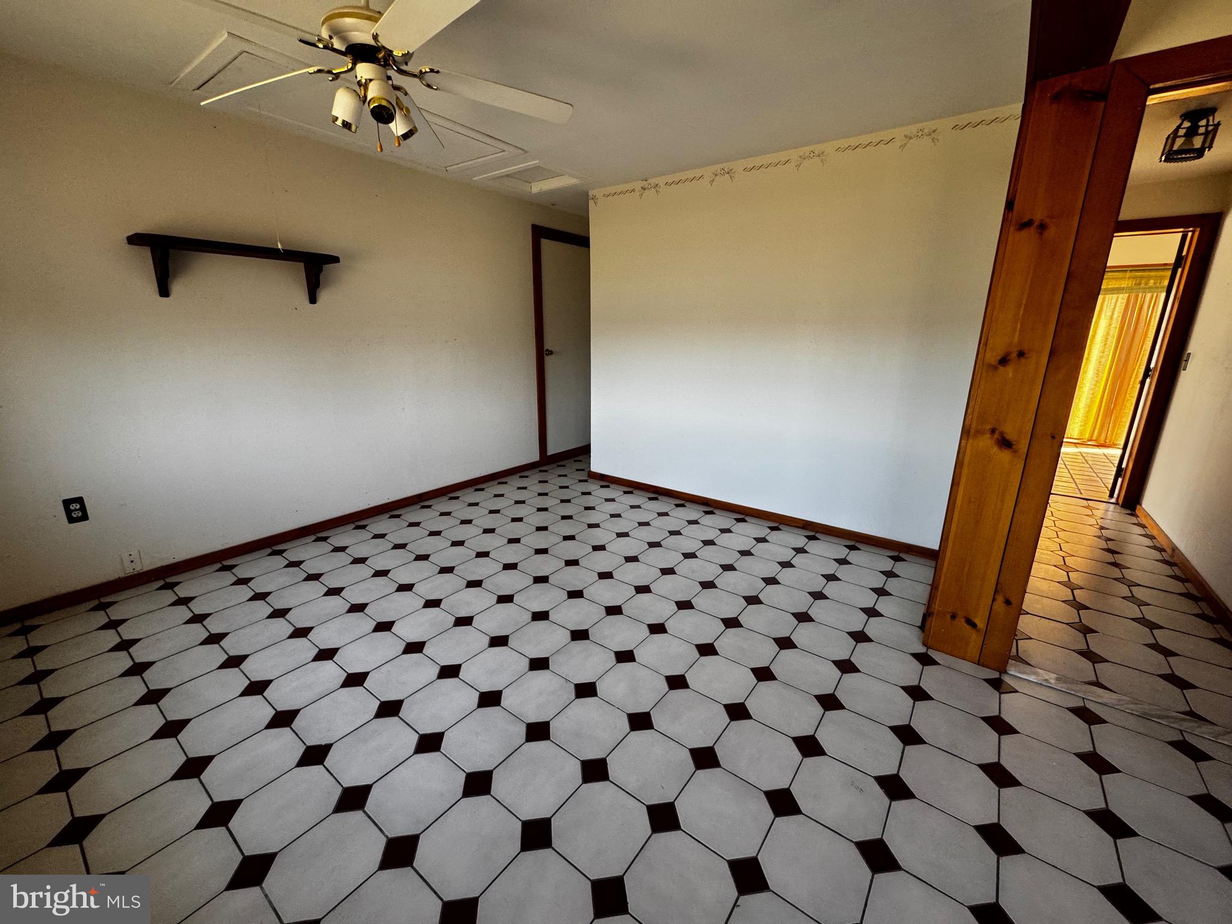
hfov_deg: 102.1
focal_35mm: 14
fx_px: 498
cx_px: 616
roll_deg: +0.0
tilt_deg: -14.6
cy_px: 462
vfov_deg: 85.7
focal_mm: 2.22
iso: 200
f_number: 2.2
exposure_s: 1/99
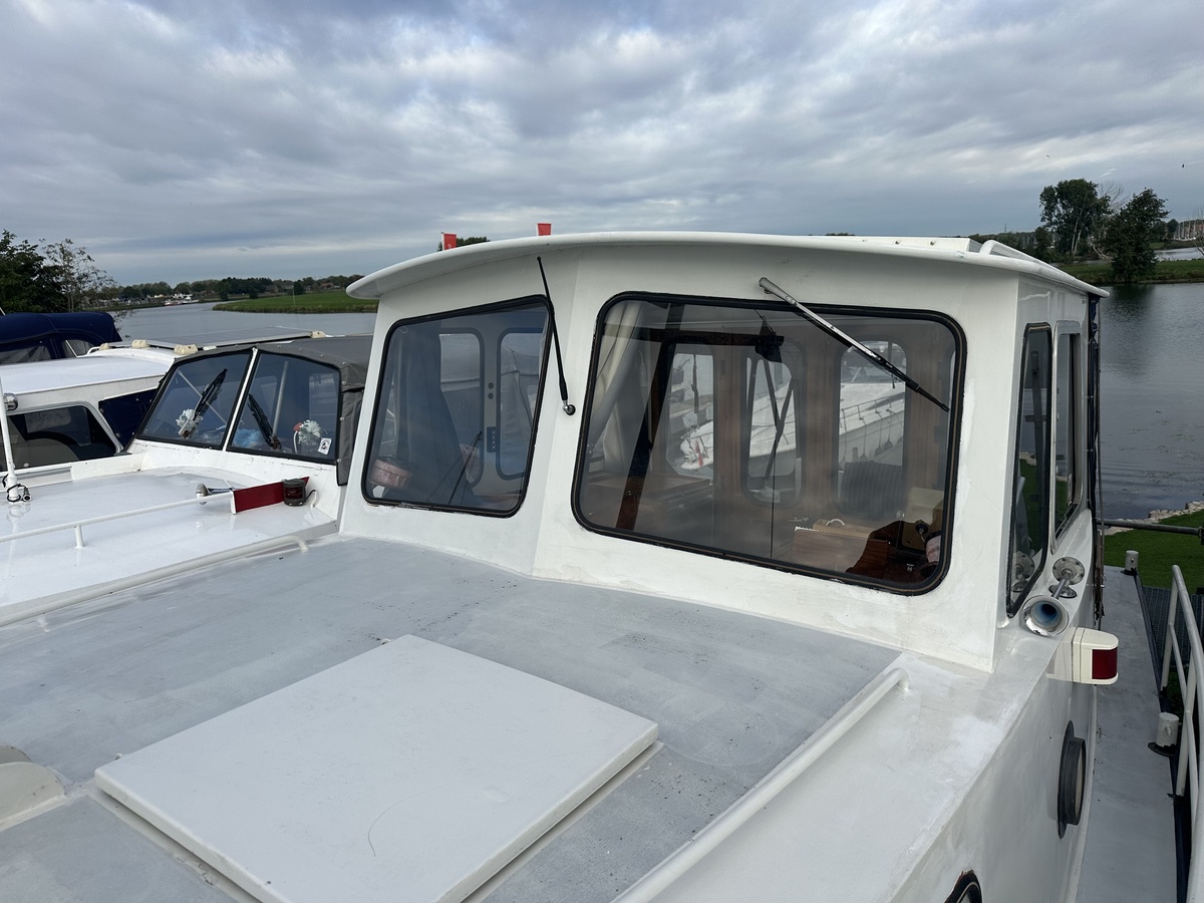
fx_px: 835
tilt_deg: -12.2
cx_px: 602
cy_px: 452
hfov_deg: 71.6
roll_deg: +3.8
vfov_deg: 56.8
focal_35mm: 24
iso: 80
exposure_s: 1/3472
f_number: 1.78
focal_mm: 6.86
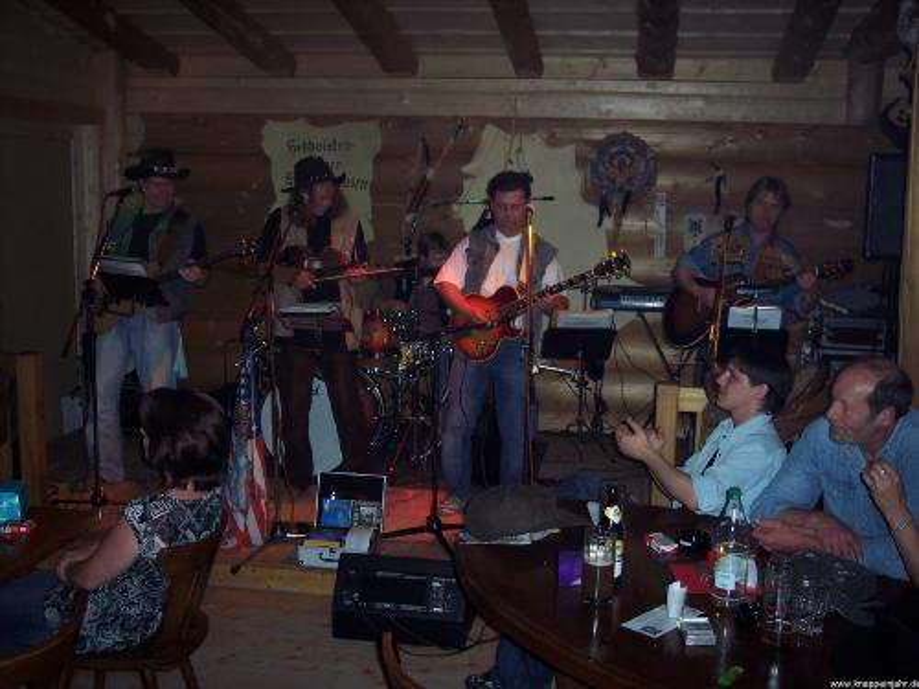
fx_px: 1035
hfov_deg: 47.9
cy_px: 344
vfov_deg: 36.8
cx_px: 460
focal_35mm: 39
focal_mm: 8
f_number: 2.8
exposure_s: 1/60
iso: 100
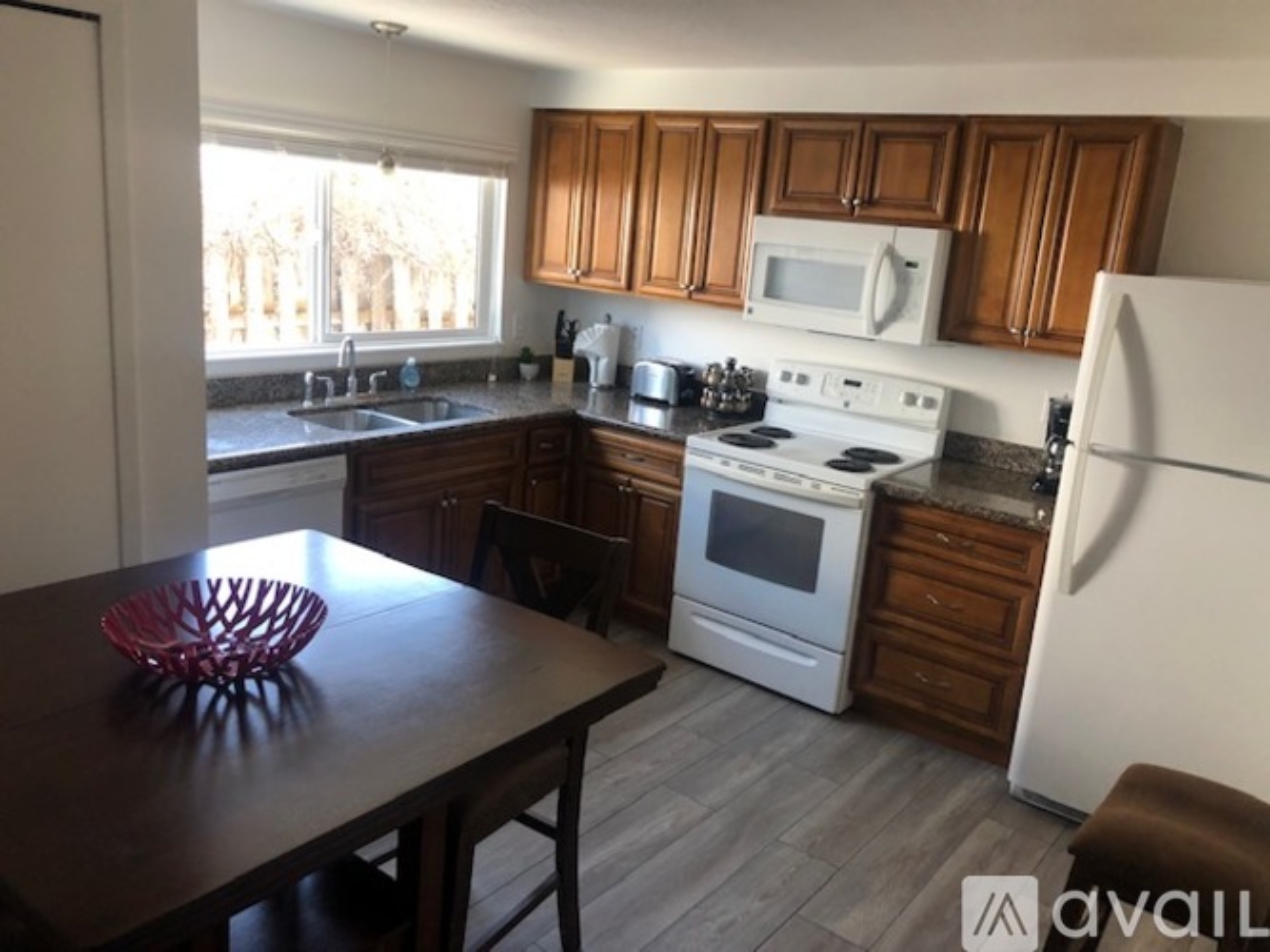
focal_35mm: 28
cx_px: 635
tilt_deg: -12.5
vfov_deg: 49.7
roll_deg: -4.2
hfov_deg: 63.5
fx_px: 1027
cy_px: 476
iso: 40
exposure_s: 1/30
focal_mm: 4
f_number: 1.8
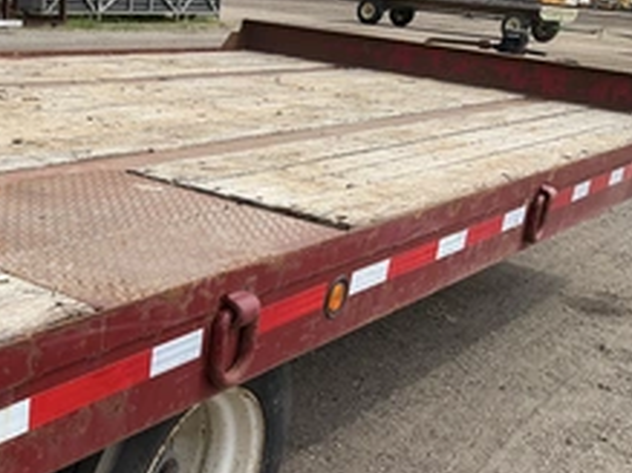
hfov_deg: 34.3
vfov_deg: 27.2
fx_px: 967
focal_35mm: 53
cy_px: 337
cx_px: 69
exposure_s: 1/997
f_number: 1.8
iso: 25
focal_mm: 3
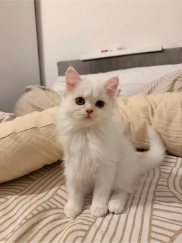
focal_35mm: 24
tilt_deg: -10.1
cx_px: 91
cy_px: 122
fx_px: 168
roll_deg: +1.1
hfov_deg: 56.8
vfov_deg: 71.6
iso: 800
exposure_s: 1/47
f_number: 1.78
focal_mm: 6.76
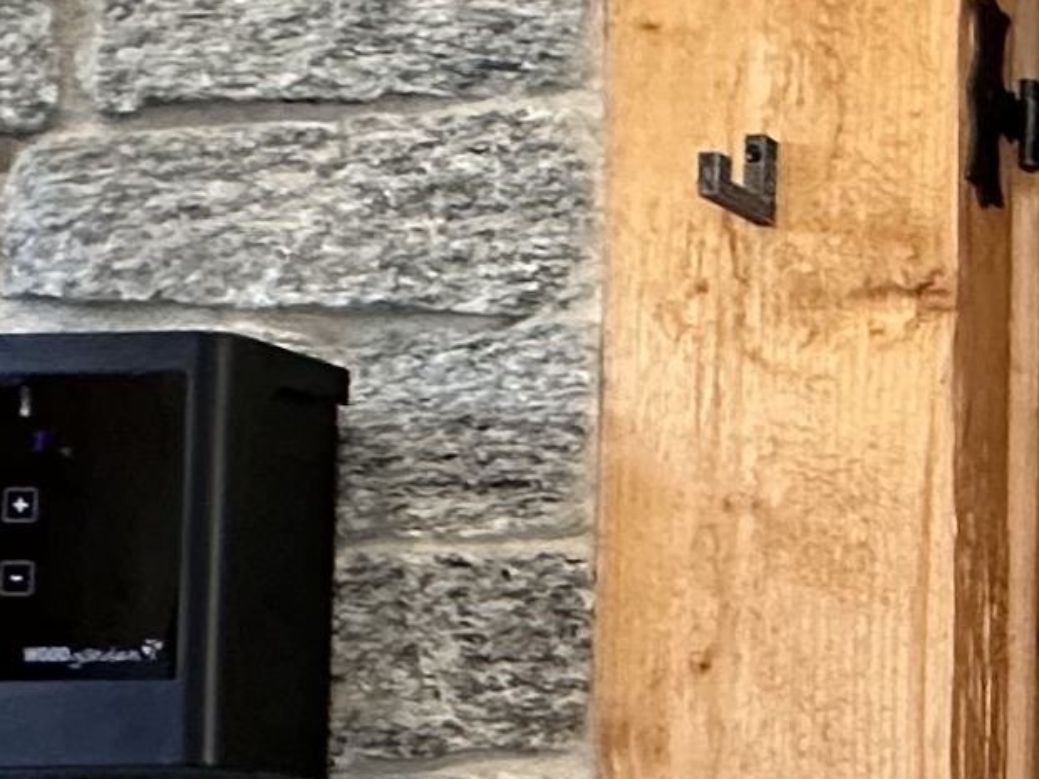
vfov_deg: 15.4
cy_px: 1029
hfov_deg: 14.8
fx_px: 2731
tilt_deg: +2.1
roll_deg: +0.5
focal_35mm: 91
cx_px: 2398
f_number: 2.2
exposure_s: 1/67
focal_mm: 2.22
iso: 320
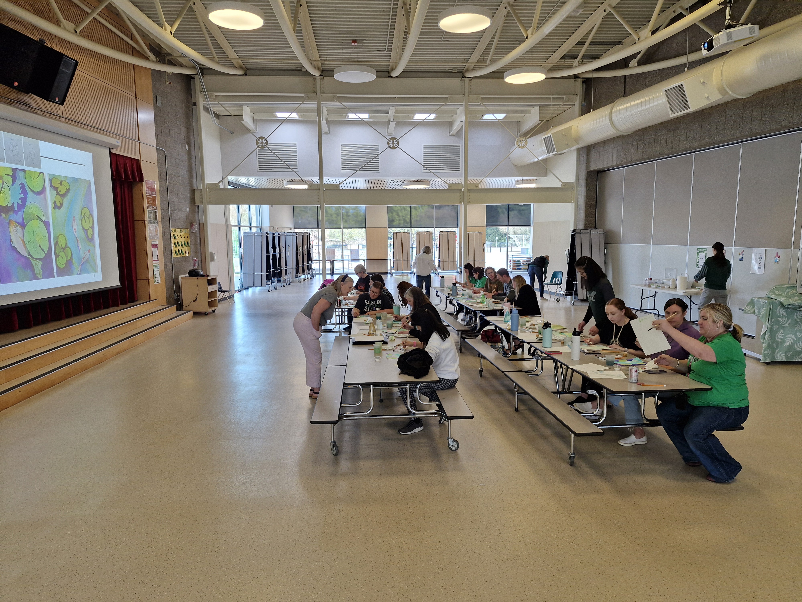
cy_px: 301
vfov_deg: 58.9
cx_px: 401
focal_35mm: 23
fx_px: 533
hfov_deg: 73.9
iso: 200
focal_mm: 5.54
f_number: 1.8
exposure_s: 1/180
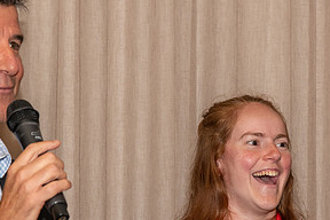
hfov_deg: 11.2
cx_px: 207
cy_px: 183
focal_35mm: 184
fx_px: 1687
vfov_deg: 7.4
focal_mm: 86
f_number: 5.6
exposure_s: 1/60
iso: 800
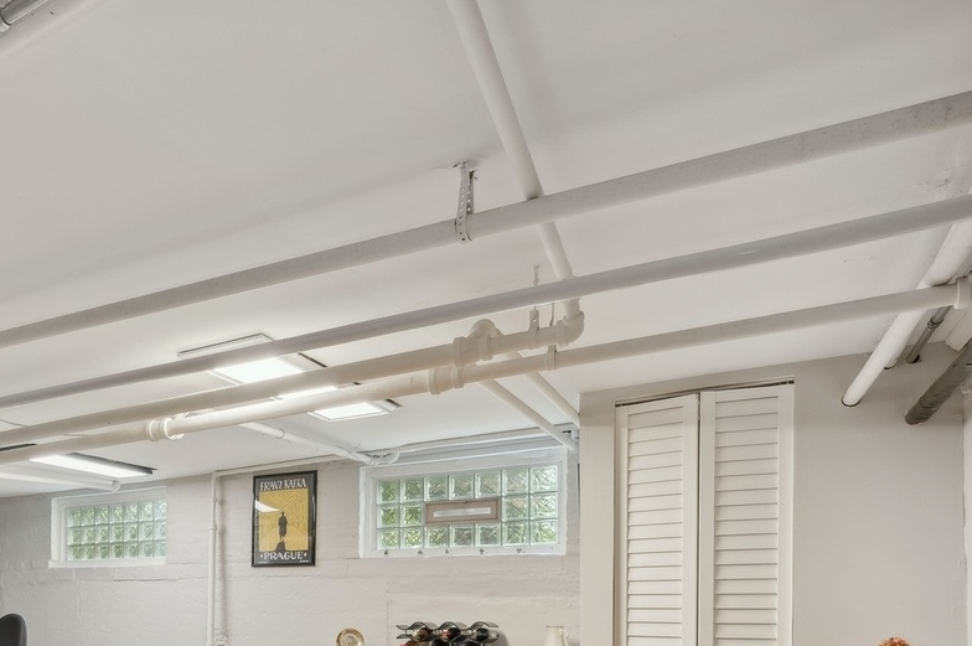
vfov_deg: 40.5
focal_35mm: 29
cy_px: 613
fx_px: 782
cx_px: 148
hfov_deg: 57.2
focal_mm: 14
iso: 100
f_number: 10
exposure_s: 1/1.67
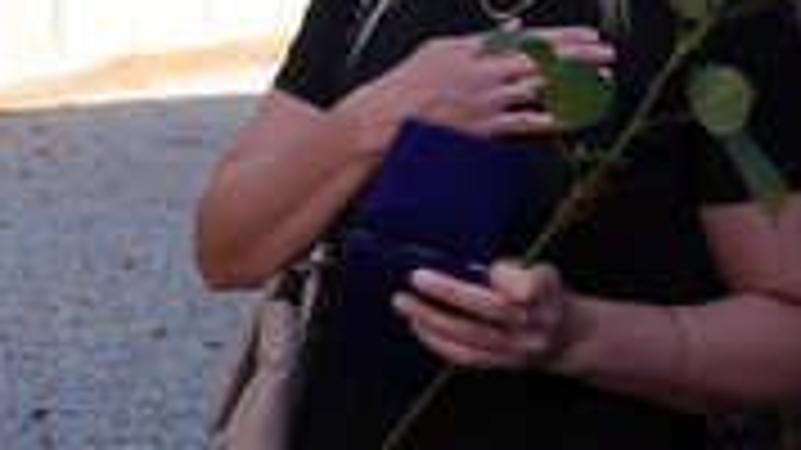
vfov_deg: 16.3
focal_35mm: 73
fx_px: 1550
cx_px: 274
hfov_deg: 28.8
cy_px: 43
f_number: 6.3
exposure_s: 1/80
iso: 100
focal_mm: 31
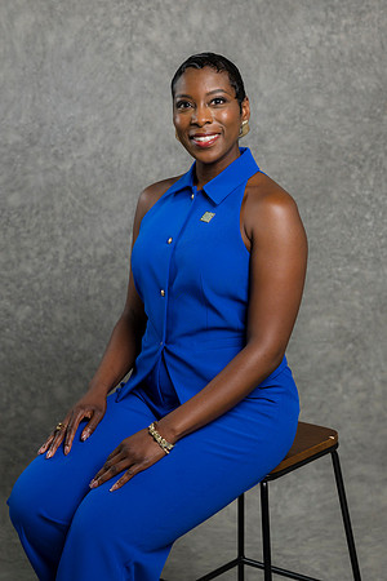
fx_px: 1371
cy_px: 290
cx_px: 194
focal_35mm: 85
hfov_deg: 16.1
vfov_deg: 23.9
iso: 125
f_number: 5
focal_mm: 85
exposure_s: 1/200
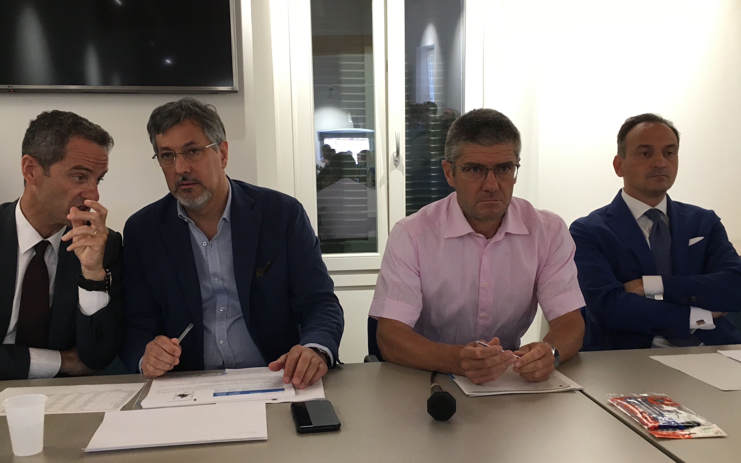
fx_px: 747
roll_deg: +0.4
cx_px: 382
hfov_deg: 52.7
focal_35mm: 37
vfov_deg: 34.4
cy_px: 265
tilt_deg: -5.9
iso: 50
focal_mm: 4.15
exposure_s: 1/33
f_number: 2.2
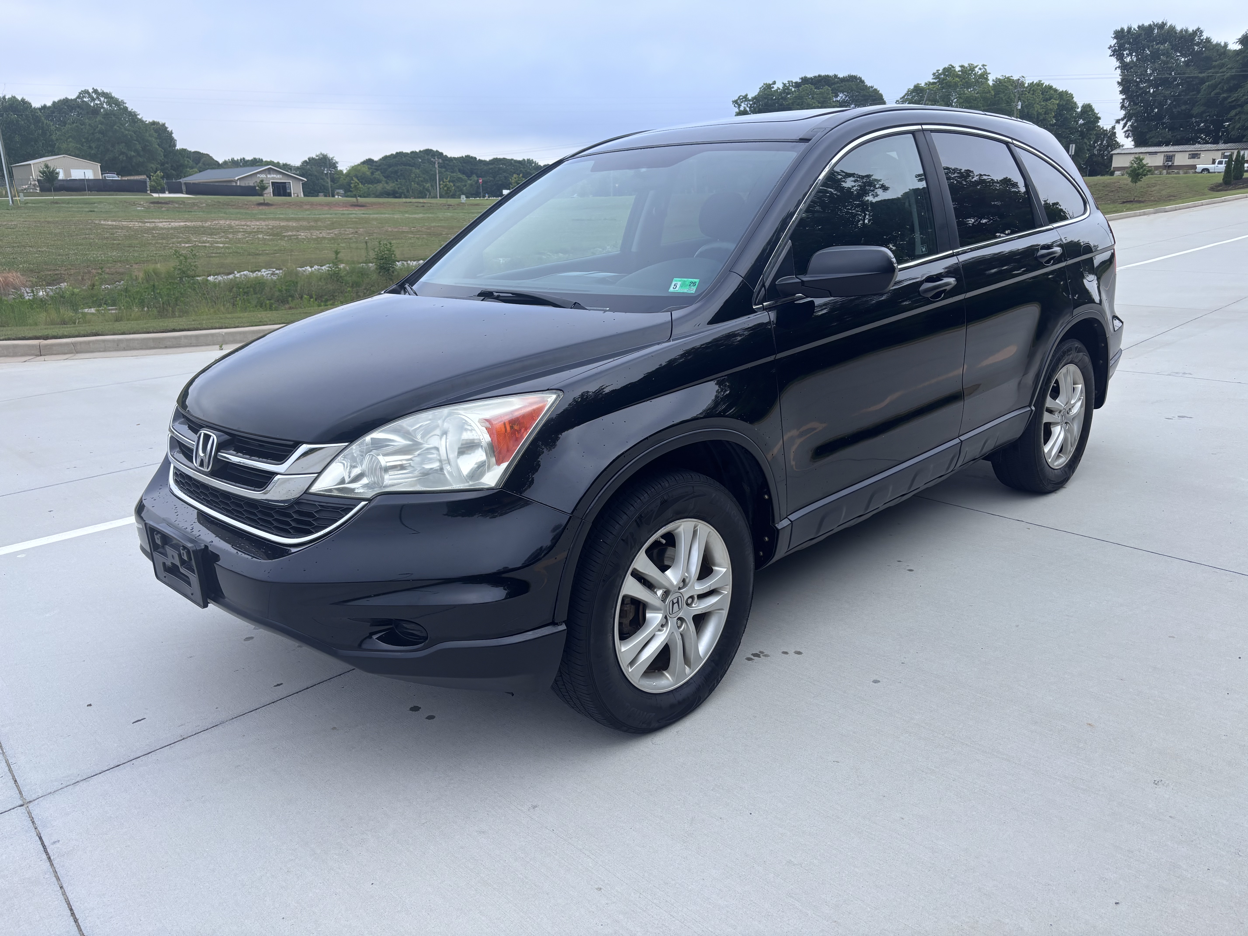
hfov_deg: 67.3
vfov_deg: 53.1
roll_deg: -0.3
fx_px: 937
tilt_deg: -15.7
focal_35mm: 26
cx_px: 624
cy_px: 468
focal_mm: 5.96
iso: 50
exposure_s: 1/1152
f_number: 1.6
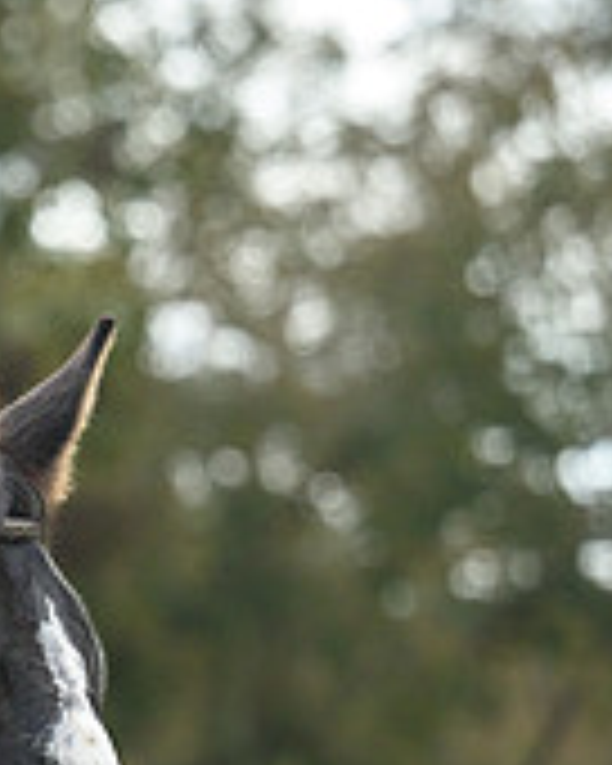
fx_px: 9871
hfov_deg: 3.5
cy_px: 650
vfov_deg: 4.4
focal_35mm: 436
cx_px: -632
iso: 640
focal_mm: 125
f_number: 3.5
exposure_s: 1/1000
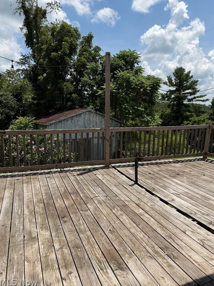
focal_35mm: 25
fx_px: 206
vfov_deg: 69.4
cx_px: 109
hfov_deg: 54.9
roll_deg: -1.1
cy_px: 140
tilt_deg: -10.2
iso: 80
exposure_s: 1/5714
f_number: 1.78
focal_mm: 6.76
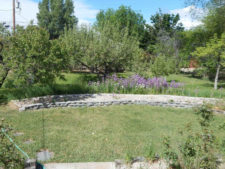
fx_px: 201
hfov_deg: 57.8
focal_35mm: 31
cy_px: 78
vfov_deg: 45.4
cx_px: 87
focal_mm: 4.5
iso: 125
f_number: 6.1
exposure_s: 1/400
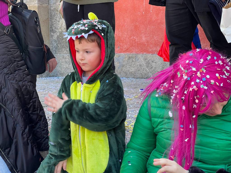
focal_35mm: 77
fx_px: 514
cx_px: 116
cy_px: 86
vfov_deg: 19.1
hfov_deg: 25.3
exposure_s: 1/99
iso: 64
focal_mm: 9
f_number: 2.8
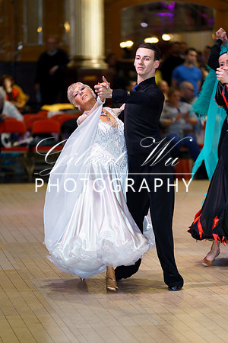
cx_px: 114
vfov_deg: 12.3
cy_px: 172
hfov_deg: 8.2
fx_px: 1586
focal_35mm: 167
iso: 640
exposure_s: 1/200
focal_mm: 167
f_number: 2.8
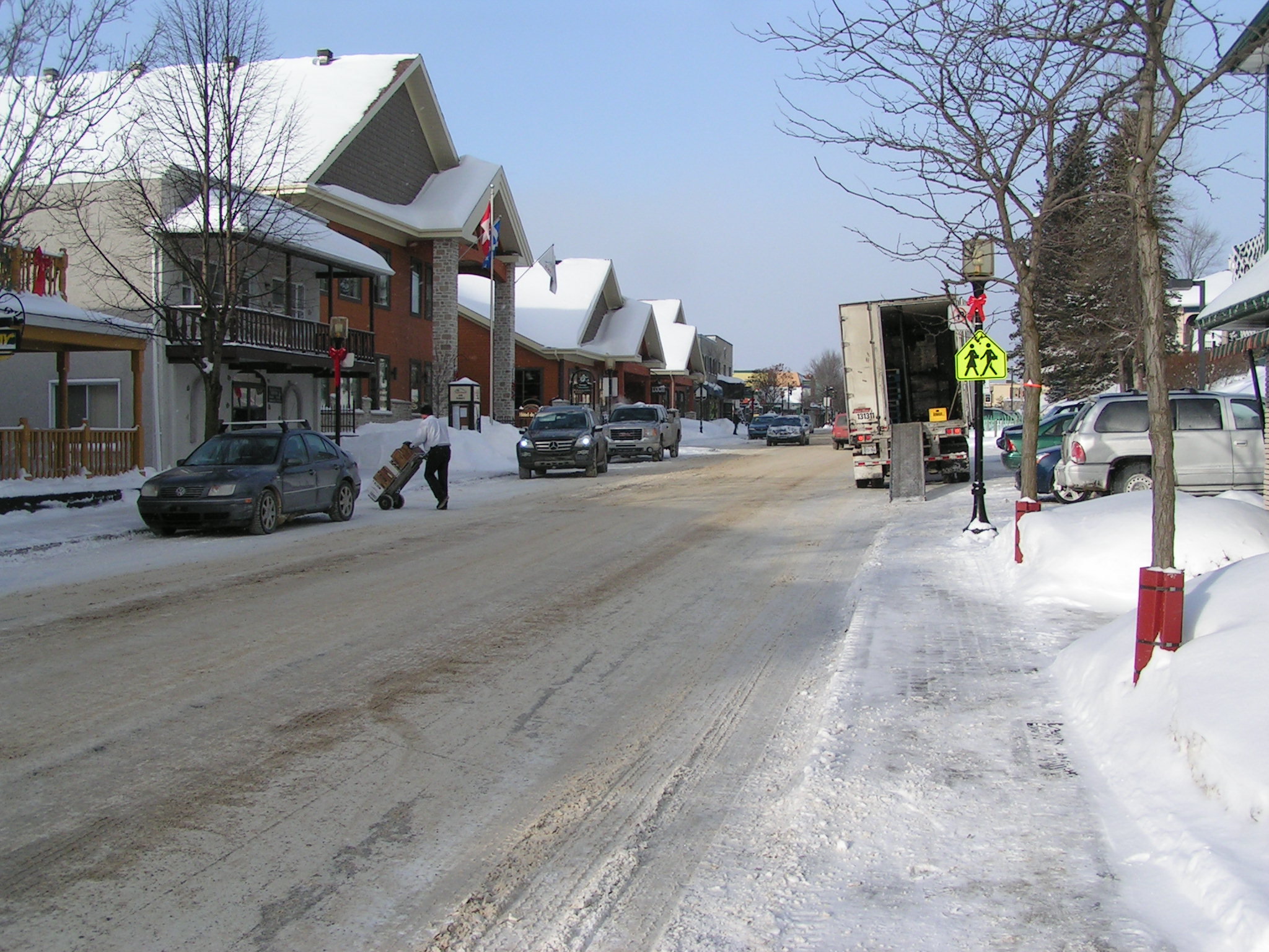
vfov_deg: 37.7
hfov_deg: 49.0
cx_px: 634
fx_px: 1393
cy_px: 476
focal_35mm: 38
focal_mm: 5.8
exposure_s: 1/400
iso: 50
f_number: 5.6
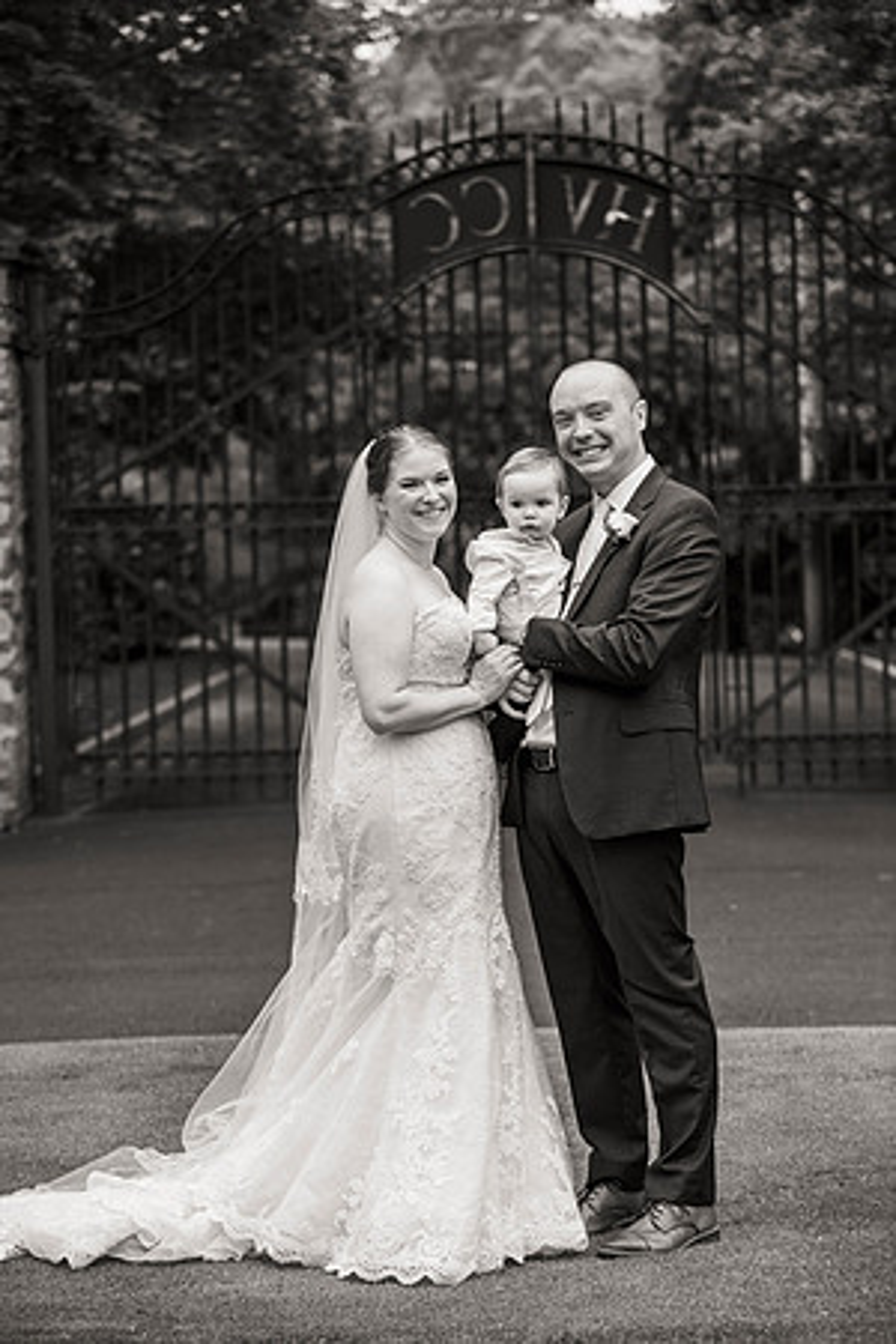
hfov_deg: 13.0
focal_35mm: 105
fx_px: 3920
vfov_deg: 19.5
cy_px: 672
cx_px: 448
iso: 800
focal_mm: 105
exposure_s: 1/1250
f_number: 4
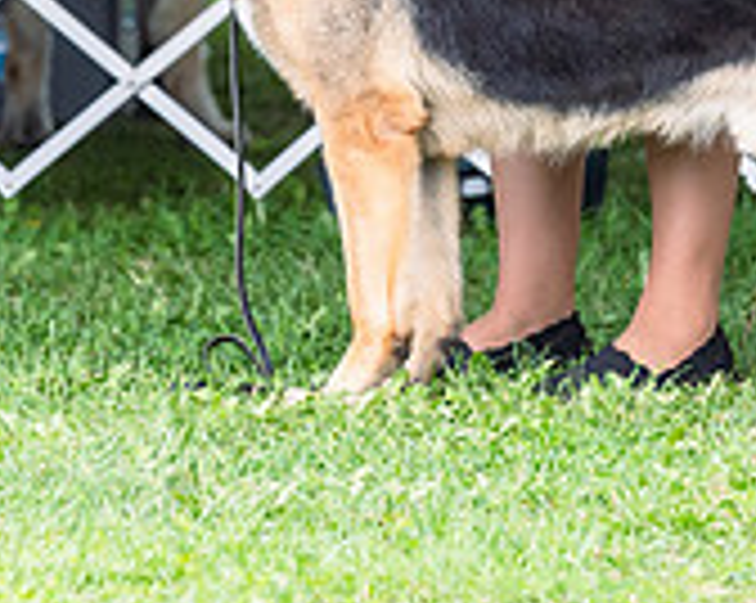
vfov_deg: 2.4
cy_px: -333
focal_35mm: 631
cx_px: 263
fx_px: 14102
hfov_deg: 3.1
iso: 400
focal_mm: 167
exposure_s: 1/640
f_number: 4.5
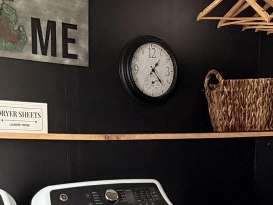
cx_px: 162
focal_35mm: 54
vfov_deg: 25.2
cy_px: 221
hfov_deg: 35.4
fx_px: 426
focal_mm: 2.22
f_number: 2.2
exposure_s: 1/60
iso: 400
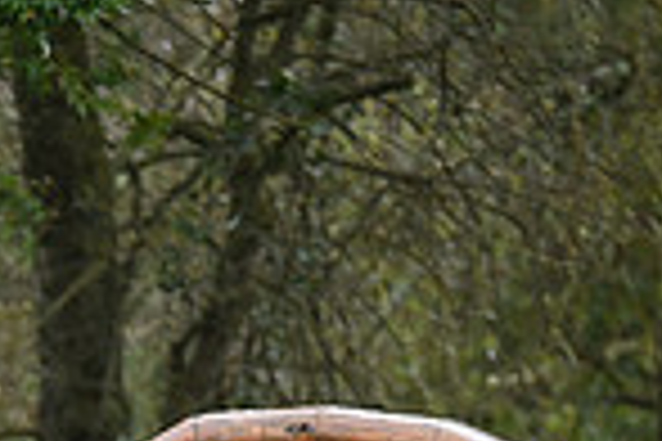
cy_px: 864
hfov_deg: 1.5
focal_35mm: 1343
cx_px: -612
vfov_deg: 1.0
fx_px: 24694
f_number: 4.5
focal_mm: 340
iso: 1400
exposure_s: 1/1250
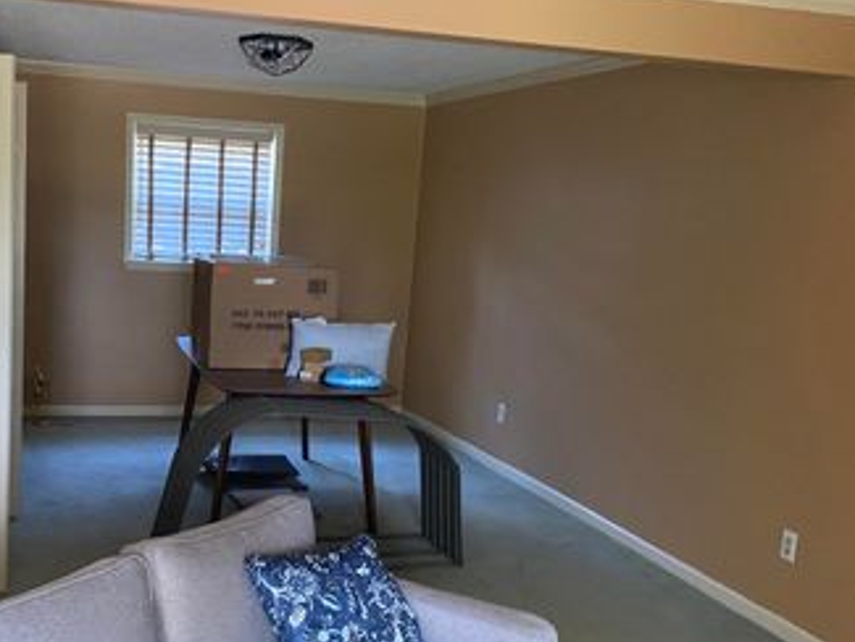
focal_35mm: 40
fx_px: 988
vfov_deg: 35.8
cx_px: 289
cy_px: 399
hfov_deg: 46.1
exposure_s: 1/60
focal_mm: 4.25
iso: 500
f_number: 1.8
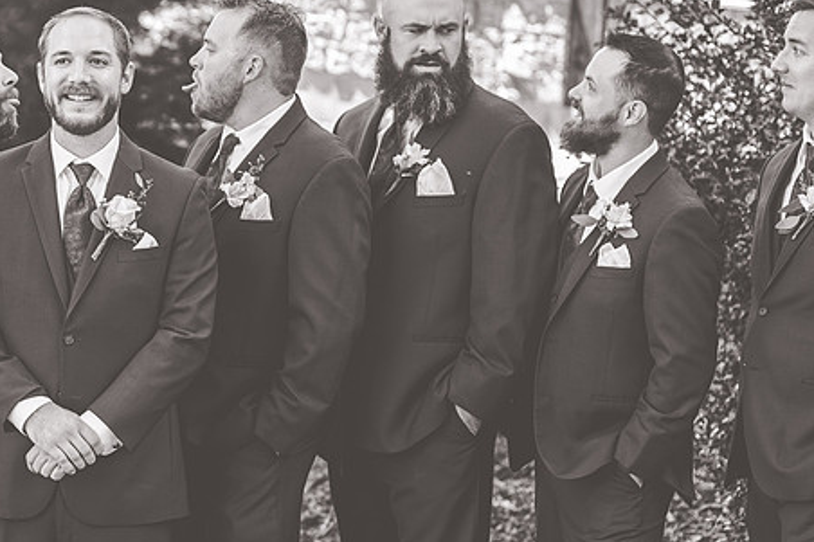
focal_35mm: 92
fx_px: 2079
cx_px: 135
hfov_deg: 21.8
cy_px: 216
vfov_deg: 14.8
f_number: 2.5
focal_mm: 50
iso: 400
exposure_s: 1/400
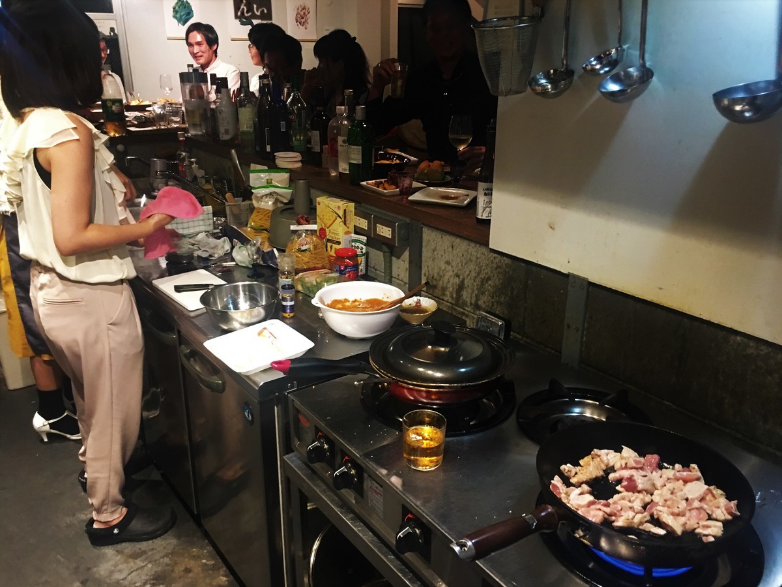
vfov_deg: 48.2
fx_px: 655
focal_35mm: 29
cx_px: 391
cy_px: 294
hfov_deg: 61.7
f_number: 2.2
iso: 100
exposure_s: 1/10
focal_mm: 4.15
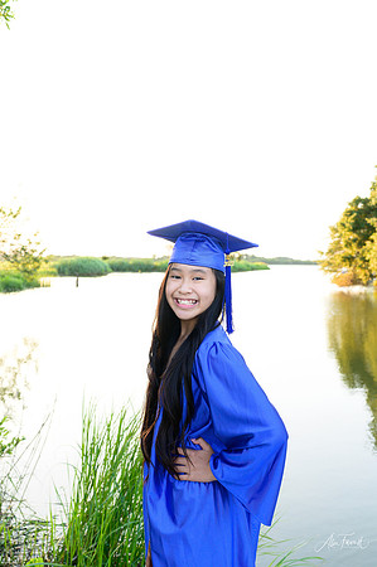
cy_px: 284
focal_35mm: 35
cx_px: 188
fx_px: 551
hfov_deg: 37.8
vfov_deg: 54.5
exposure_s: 1/200
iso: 500
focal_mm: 35
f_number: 5.6
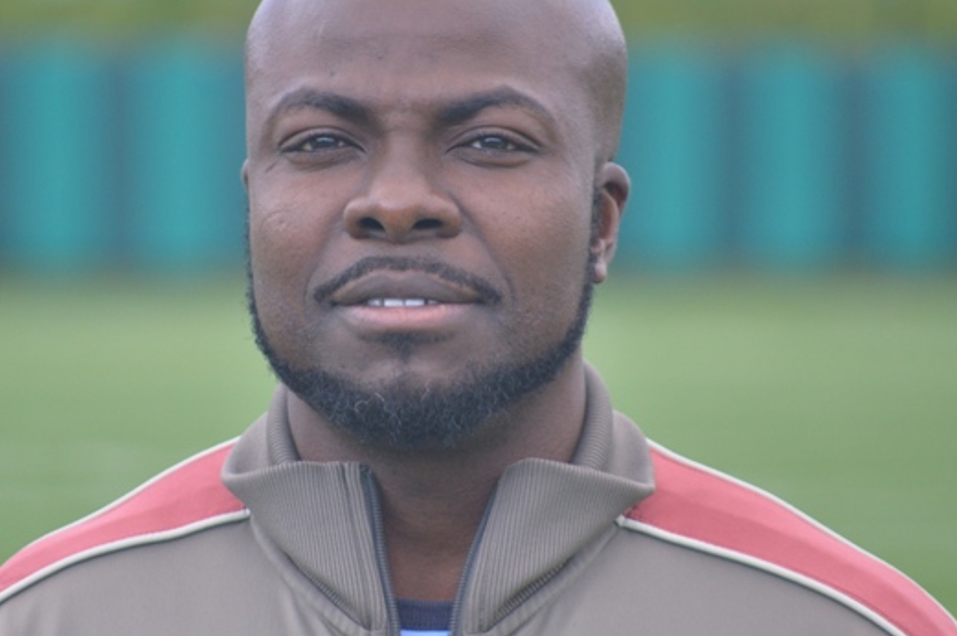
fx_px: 11496
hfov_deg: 4.8
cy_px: 311
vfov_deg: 3.2
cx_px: 419
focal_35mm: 433
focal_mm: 200
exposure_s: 1/500
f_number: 5.6
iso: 500
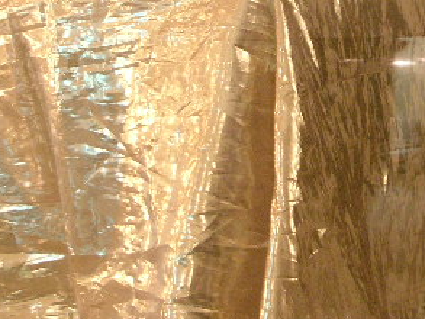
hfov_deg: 20.2
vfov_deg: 15.2
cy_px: 12
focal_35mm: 96
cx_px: 344
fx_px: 1179
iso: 160
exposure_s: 2
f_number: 3.5
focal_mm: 7.3
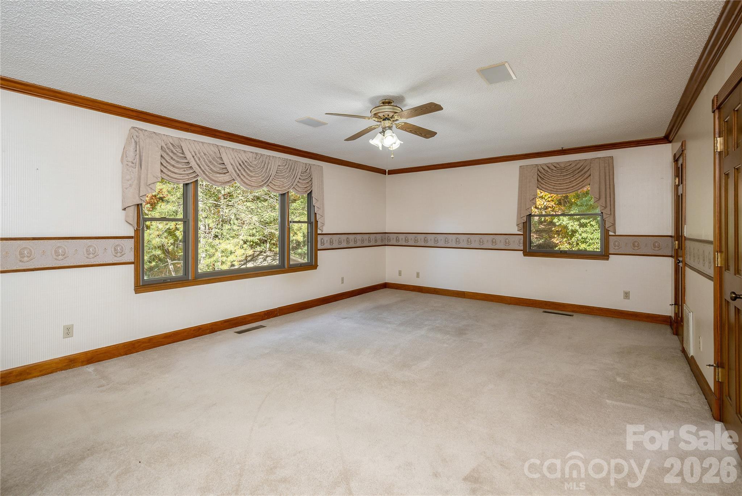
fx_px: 309
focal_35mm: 15
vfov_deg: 77.4
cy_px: 248
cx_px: 371
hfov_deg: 100.4
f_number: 7.1
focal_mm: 15
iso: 320
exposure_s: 1/50
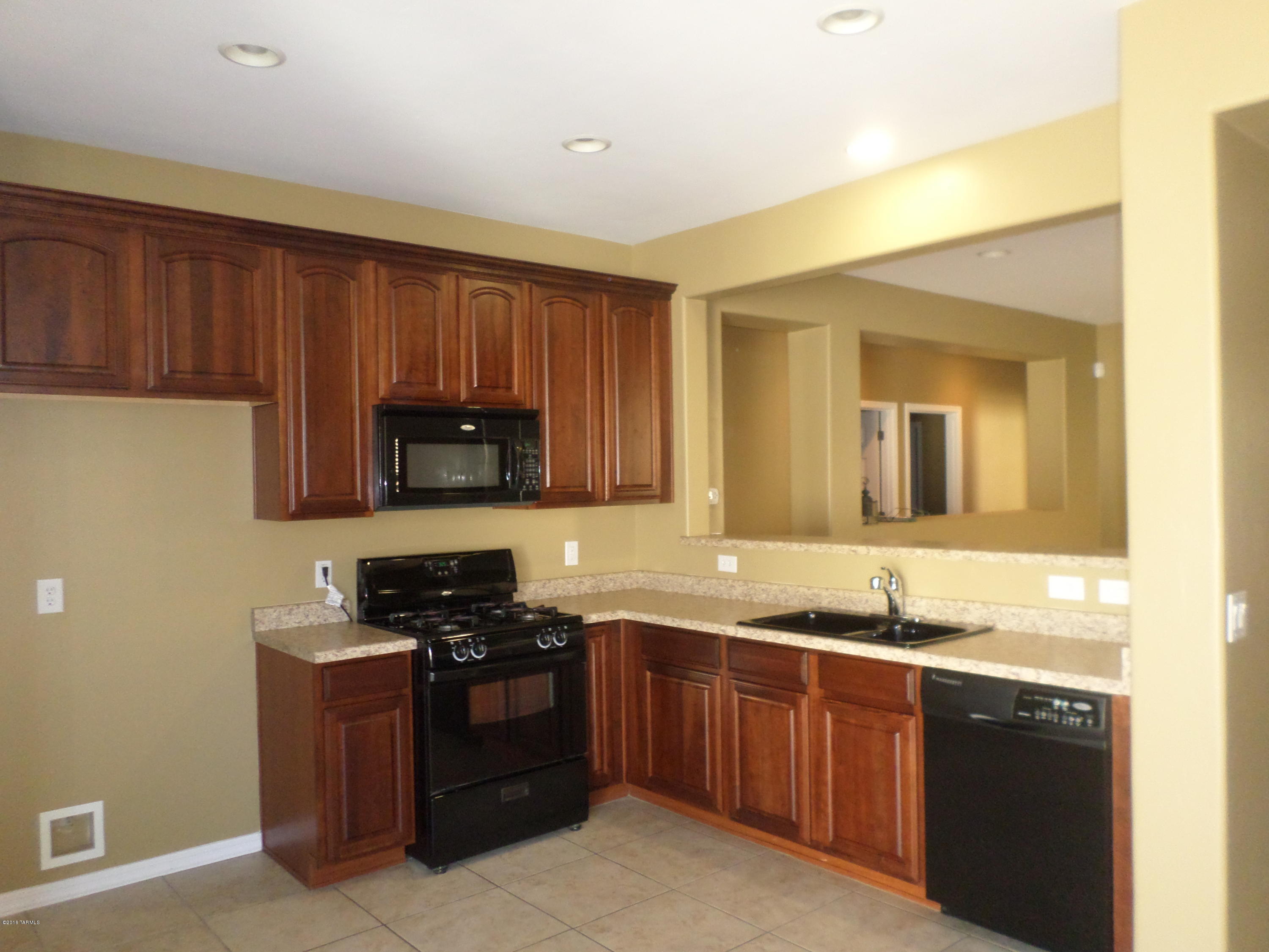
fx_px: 916
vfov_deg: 54.9
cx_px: 634
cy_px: 476
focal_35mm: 25
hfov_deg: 69.4
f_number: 2.5
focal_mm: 4.5
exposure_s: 1/30
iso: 240
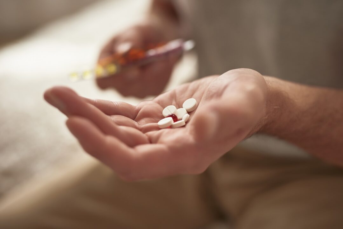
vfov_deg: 27.0
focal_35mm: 50
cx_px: 172
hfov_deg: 39.6
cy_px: 114
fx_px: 476
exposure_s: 1/200
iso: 100
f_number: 2.2
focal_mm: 50
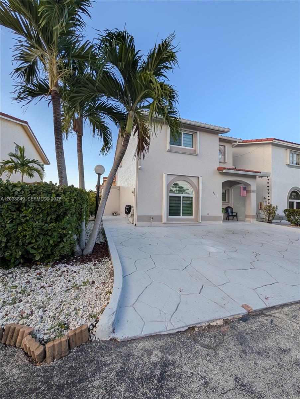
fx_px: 138
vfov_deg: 110.5
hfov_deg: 94.6
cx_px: 150
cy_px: 200
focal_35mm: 12
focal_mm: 2.02
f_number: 1.7
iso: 52
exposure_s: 1/801
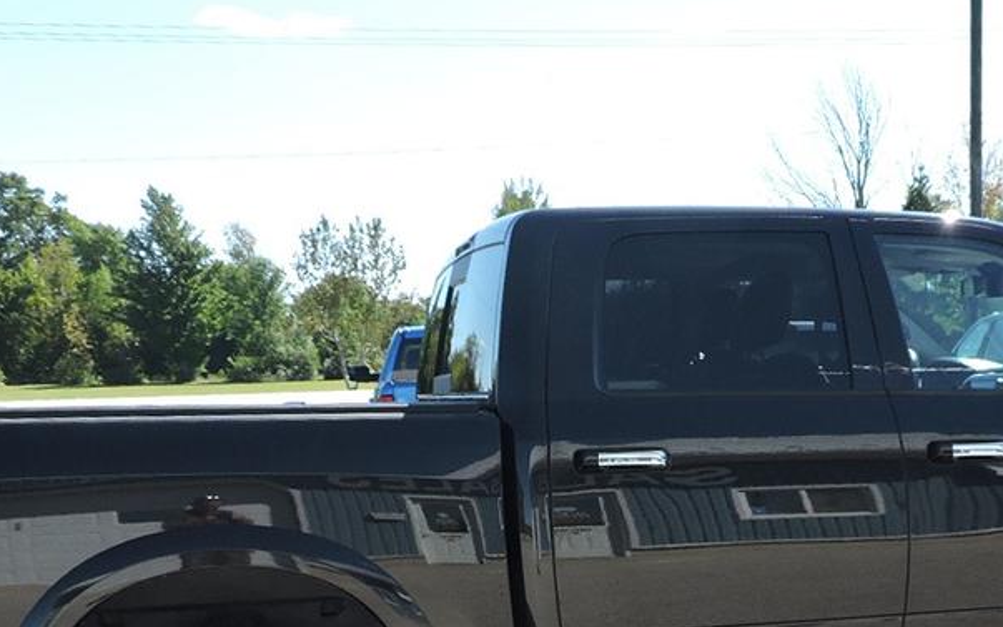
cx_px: 632
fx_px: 1476
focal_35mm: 54
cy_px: 657
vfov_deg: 22.8
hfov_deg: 37.3
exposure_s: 1/640
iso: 100
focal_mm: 4.3
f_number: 3
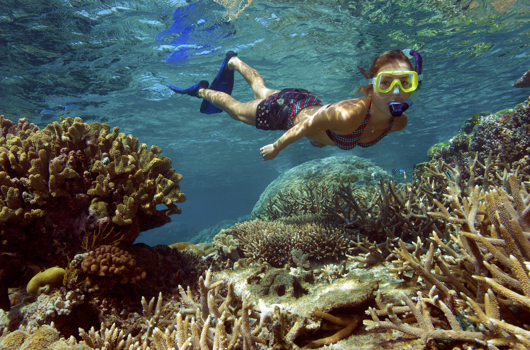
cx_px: 265
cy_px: 175
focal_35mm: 21
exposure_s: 1/200
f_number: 8
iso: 200
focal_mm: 14
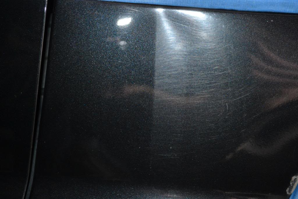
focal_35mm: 54
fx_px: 447
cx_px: 149
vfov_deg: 25.1
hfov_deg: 36.9
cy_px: 100
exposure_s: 1/60
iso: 720
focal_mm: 36
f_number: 5
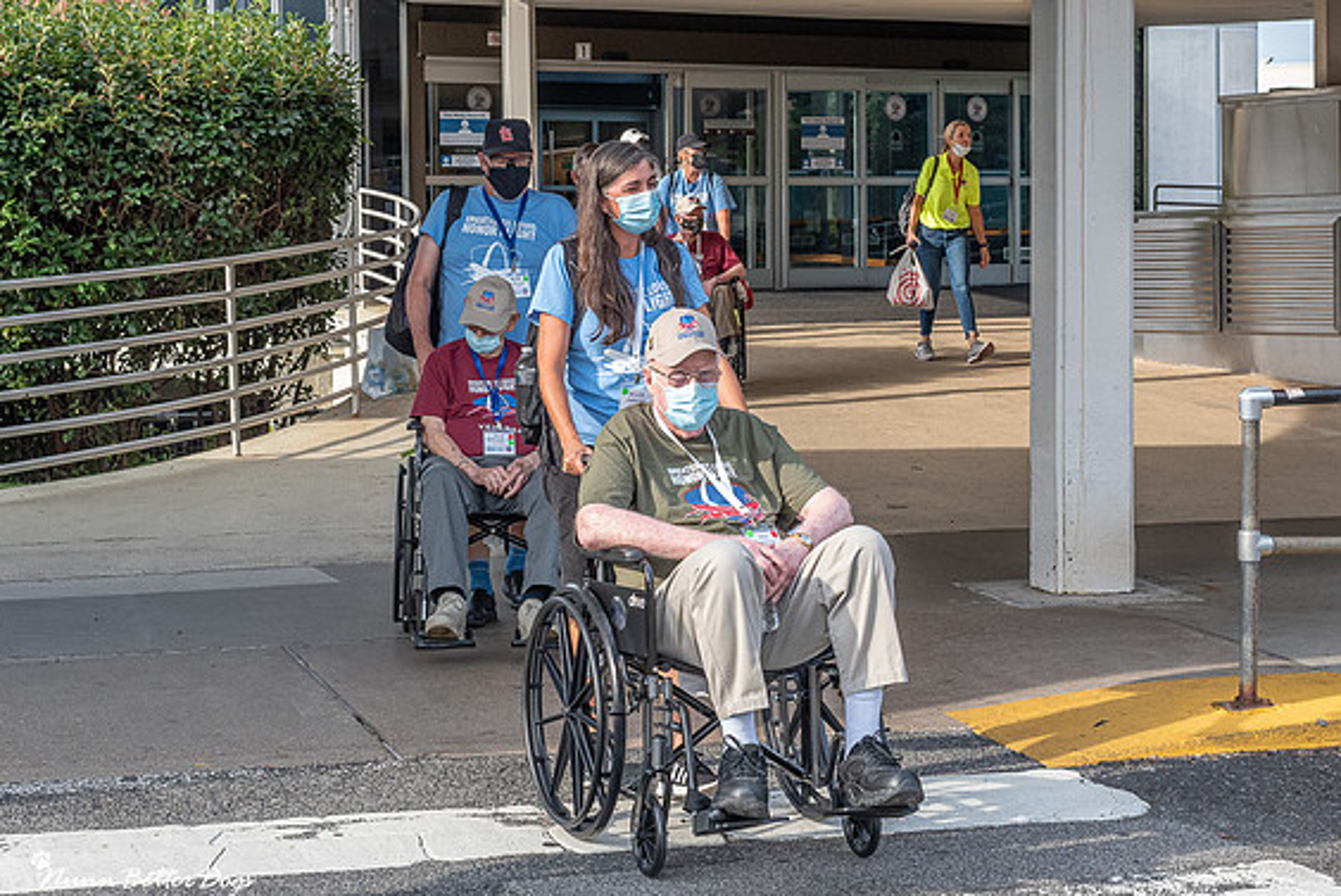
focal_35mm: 71
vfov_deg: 19.2
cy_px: 356
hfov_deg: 28.4
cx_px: 577
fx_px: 2647
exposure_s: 1/400
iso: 800
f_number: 10
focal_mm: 50
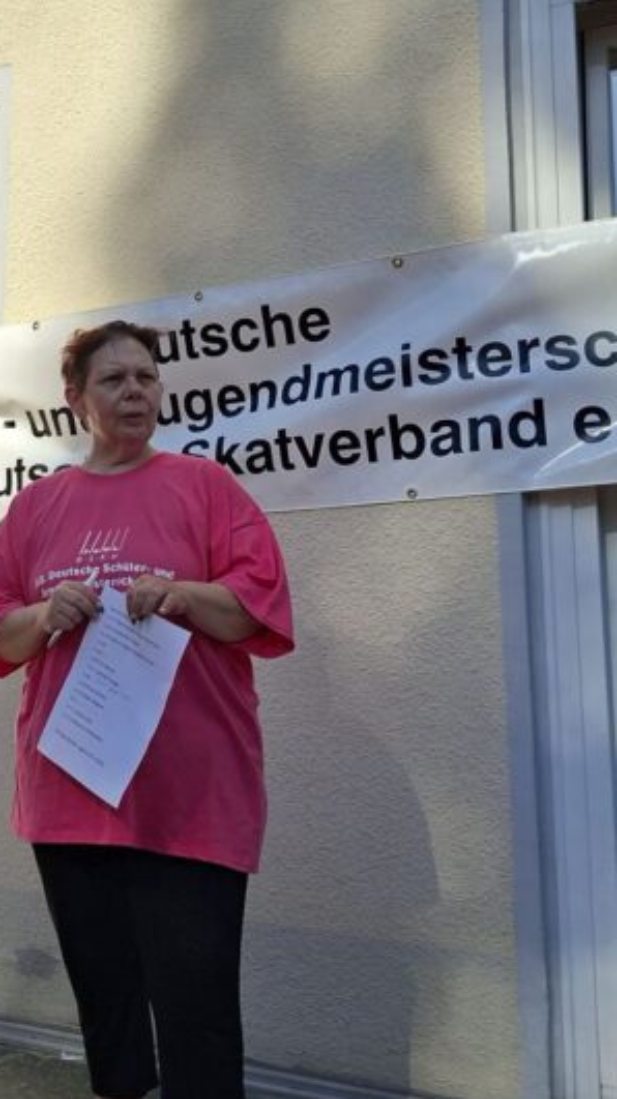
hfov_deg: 33.2
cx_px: 87
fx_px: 991
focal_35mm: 34
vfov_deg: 58.1
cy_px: 555
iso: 50
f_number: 1.8
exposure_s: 1/1923
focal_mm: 5.54
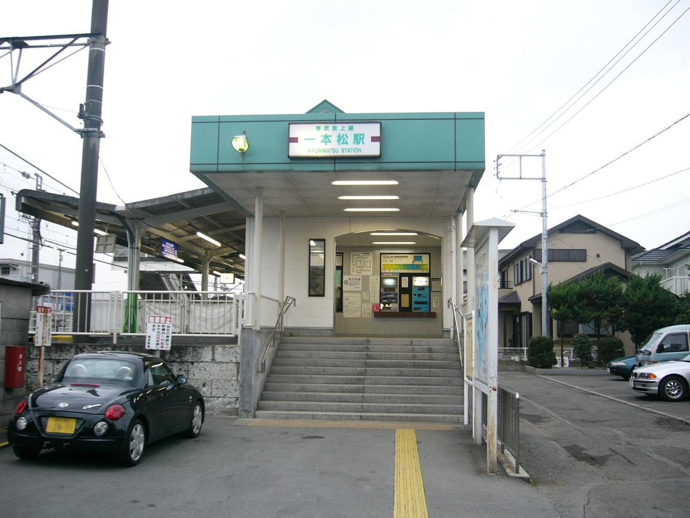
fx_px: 698
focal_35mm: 35
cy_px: 259
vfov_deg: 40.7
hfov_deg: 52.6
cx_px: 345
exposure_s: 1/50
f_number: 2.8
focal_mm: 5.8
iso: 100
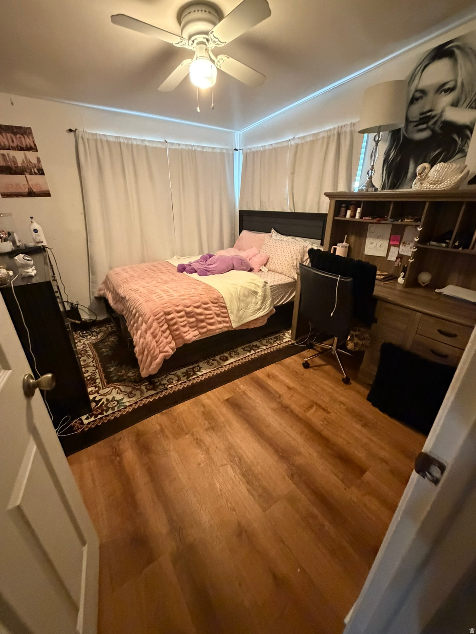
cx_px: 238
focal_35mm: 14
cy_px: 317
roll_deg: +0.0
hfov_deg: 85.7
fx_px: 257
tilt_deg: -24.3
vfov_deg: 102.1
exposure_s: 1/60
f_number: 2.2
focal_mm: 2.22
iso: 1250
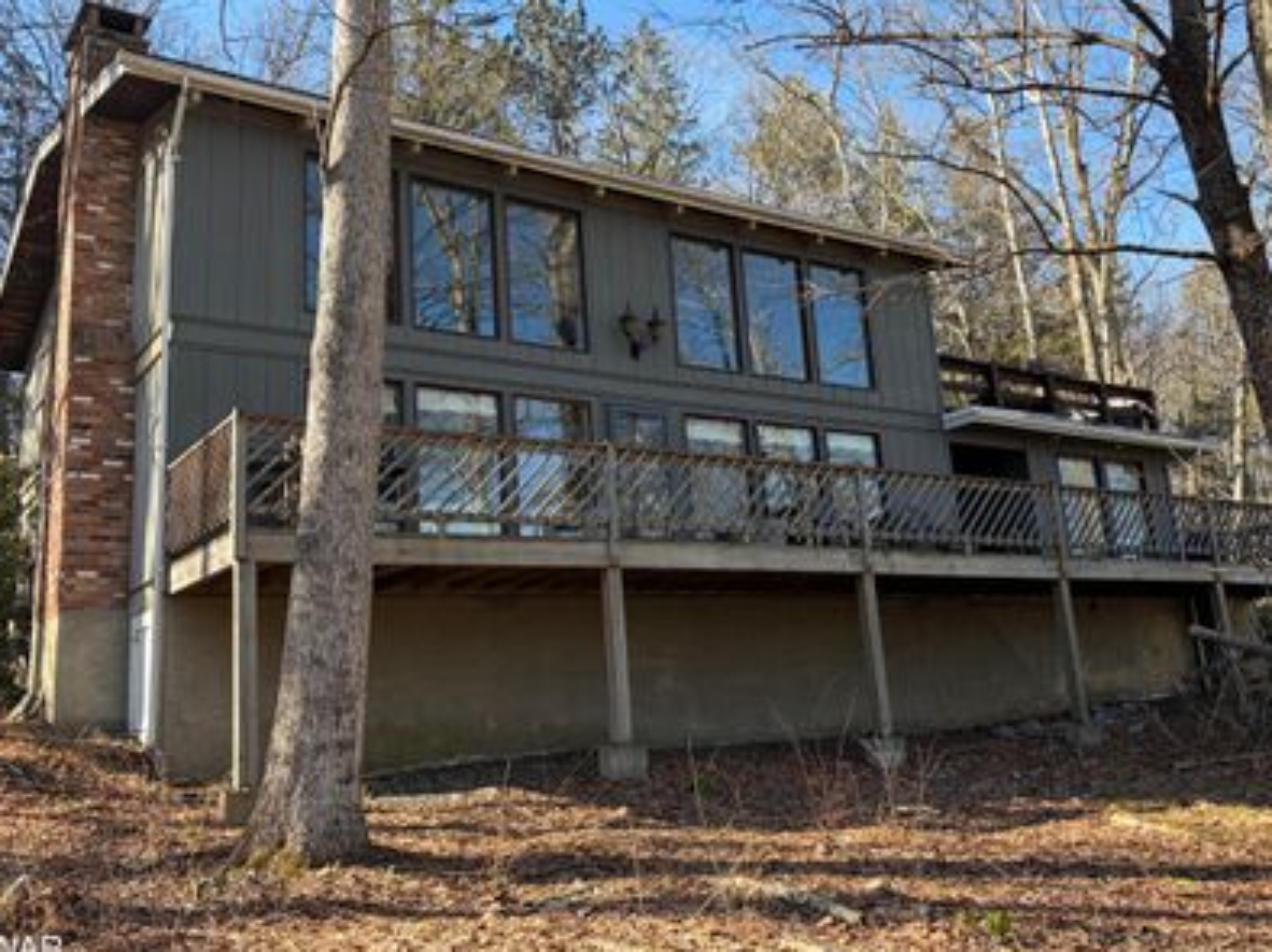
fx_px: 1212
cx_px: 659
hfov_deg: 55.4
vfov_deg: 42.8
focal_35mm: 33
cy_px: 399
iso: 50
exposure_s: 1/601
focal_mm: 5.96
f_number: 1.6
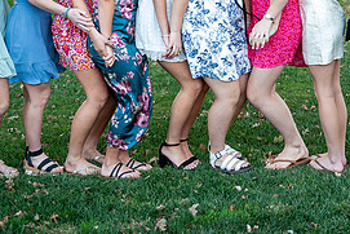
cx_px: 249
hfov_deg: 26.7
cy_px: -6
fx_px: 730
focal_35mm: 75
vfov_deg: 17.7
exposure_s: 1/500
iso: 1250
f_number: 2.8
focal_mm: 35
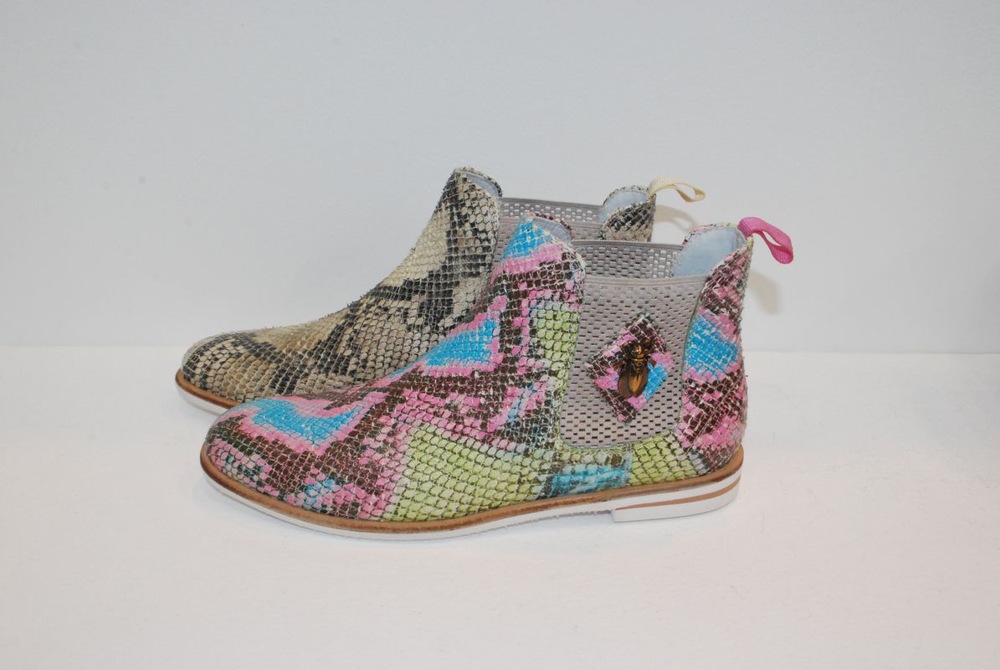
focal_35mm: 33
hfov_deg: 57.2
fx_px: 918
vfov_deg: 40.1
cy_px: 335
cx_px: 500
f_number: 13
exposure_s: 1/200
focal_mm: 22
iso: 1600
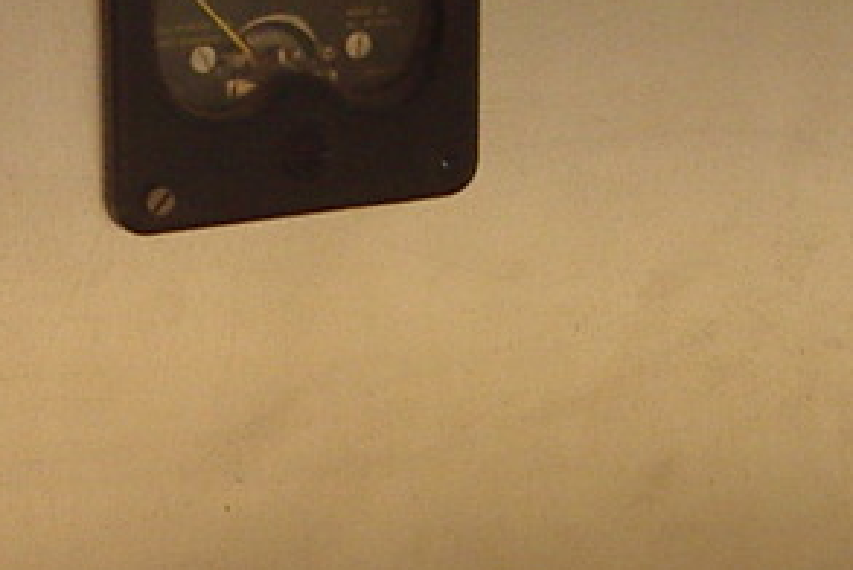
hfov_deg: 14.8
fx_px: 3273
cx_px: 361
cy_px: 448
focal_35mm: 138
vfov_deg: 9.9
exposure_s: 1/20
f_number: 2.6
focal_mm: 5.8
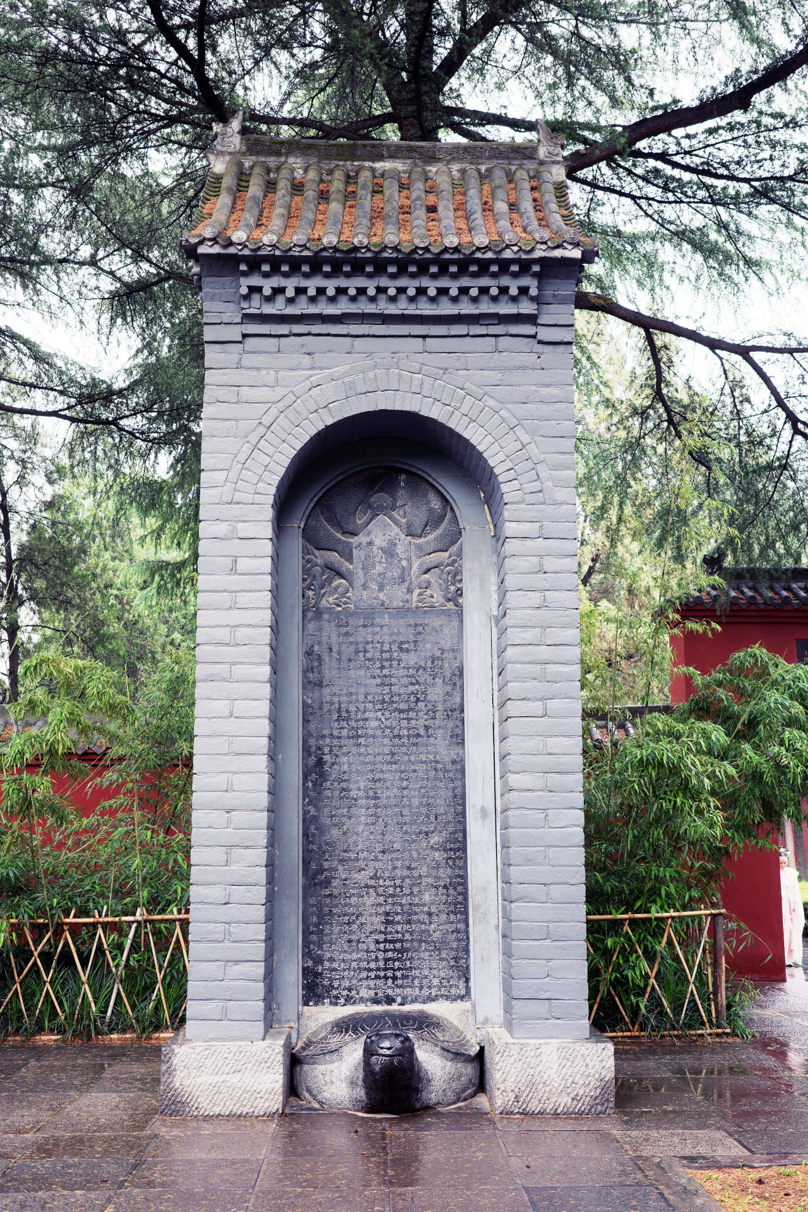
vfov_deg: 48.5
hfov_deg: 33.4
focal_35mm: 40
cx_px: 404
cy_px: 606
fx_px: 1347
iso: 200
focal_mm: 26
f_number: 3.2
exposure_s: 1/160
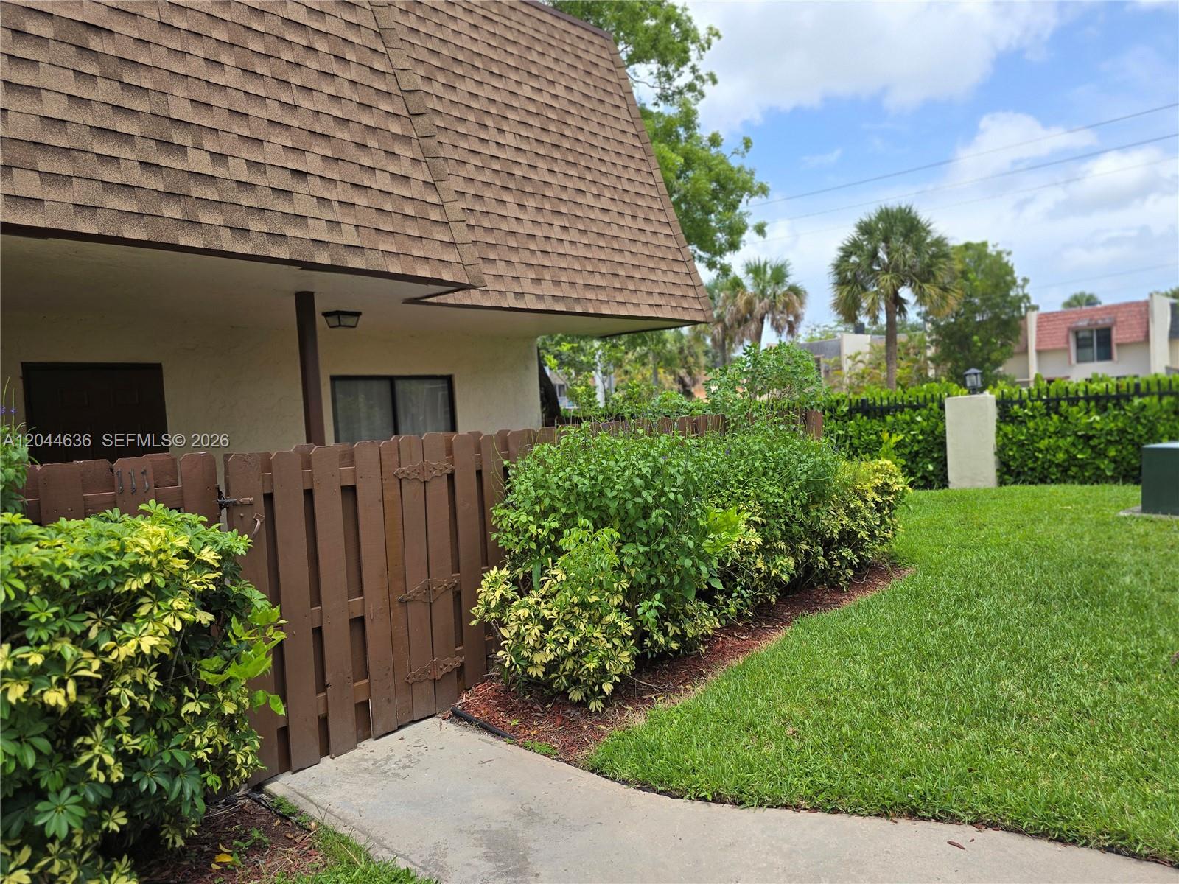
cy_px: 442
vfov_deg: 58.9
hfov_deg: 73.9
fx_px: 783
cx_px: 590
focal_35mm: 23
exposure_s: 1/521
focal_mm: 6.3
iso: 12
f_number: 1.7
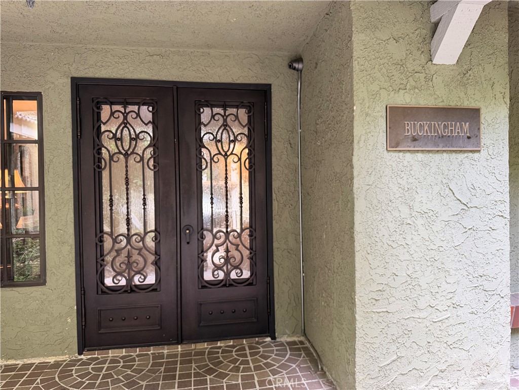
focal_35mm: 24
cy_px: 195
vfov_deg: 56.8
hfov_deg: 71.6
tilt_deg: -1.5
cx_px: 260
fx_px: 360
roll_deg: +1.5
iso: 250
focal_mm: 6.76
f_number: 1.78
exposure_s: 1/60
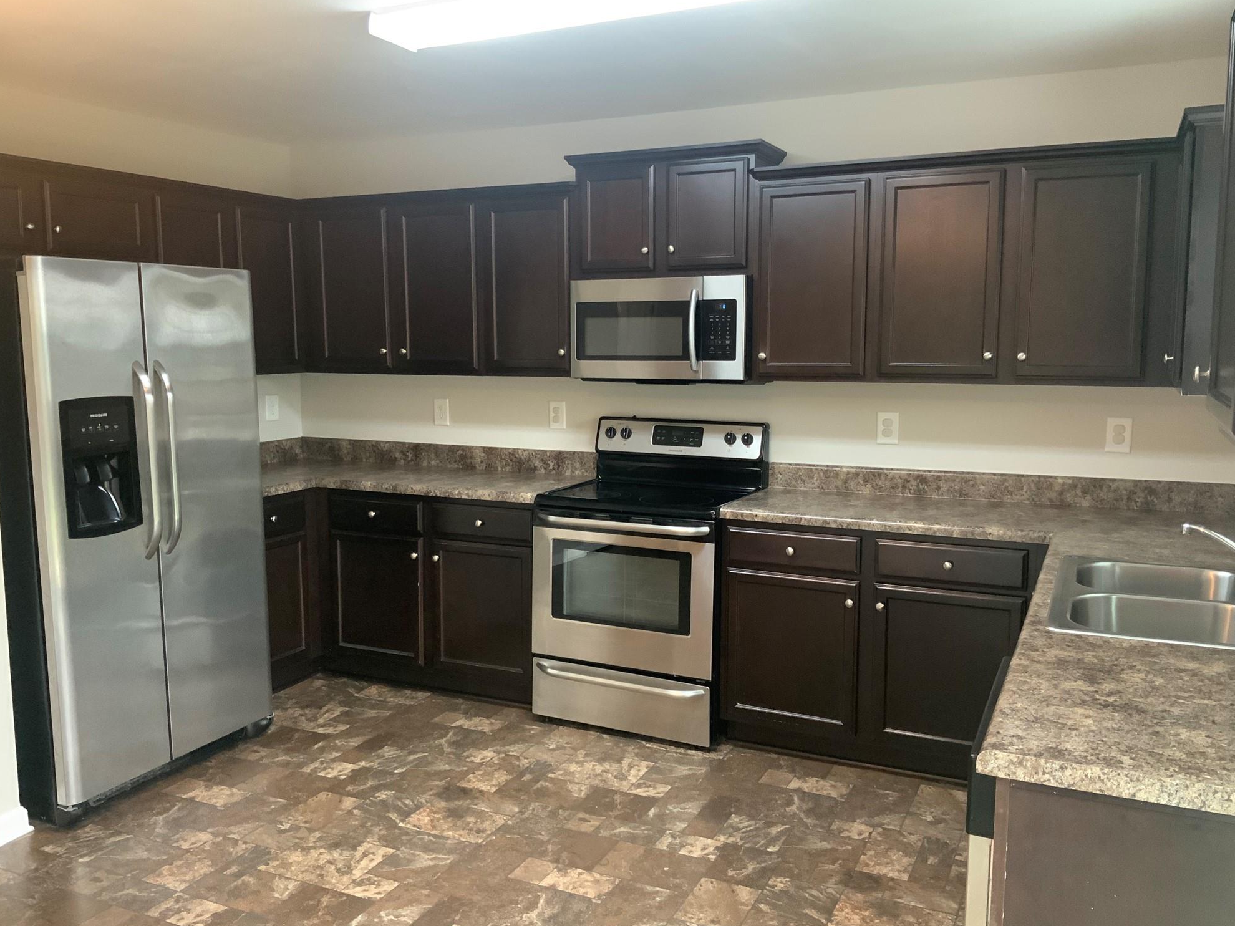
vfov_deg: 46.8
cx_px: 616
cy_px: 461
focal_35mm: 30
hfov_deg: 60.0
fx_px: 1070
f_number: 1.8
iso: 200
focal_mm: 3
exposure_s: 1/40
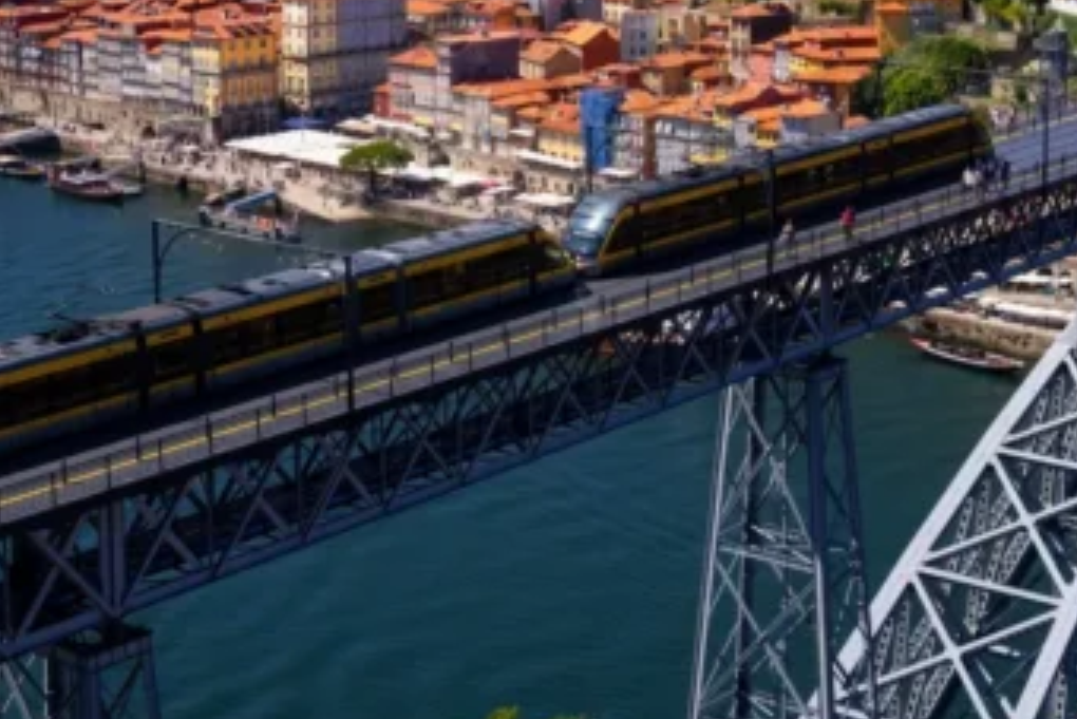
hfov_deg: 25.5
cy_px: 3
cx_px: 706
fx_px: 2364
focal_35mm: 79
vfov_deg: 16.9
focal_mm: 35
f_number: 11
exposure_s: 1/160
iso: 100
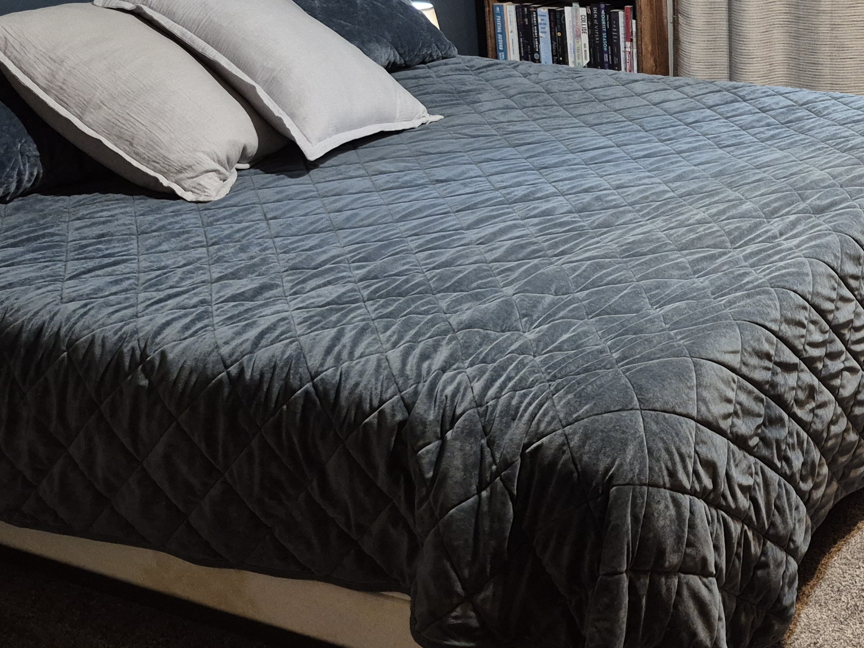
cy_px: 197
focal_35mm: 53
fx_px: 1323
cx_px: 816
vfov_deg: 27.3
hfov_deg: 33.7
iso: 500
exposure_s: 1/60
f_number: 1.8
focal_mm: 5.4
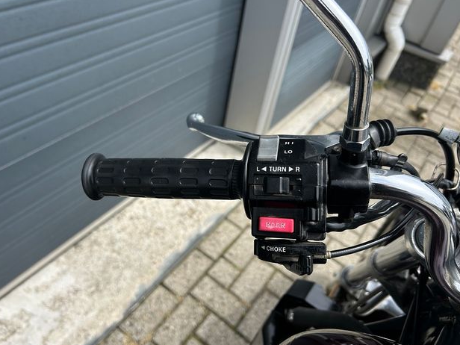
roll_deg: -10.2
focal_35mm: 27
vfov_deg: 51.3
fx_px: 359
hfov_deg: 65.3
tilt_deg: -43.8
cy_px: 177
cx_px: 223
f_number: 1.5
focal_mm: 5.7
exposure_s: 1/2208
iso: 50
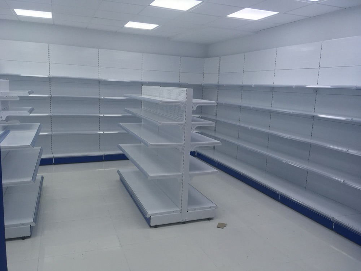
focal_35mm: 29
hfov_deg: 61.7
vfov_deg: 48.2
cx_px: 180
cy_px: 136
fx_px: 302
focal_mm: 4.15
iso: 25
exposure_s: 1/100
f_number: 2.2
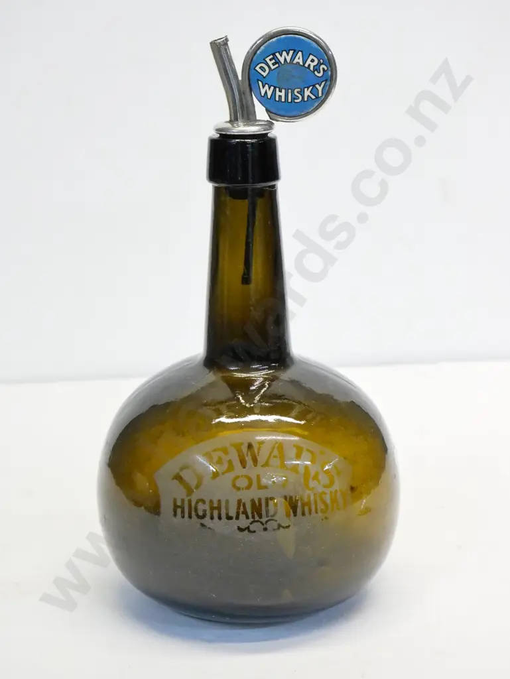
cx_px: 255
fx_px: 1531
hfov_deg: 18.9
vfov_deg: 25.0
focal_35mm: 78
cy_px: 340
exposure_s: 1/160
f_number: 7.1
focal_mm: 39
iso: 3200
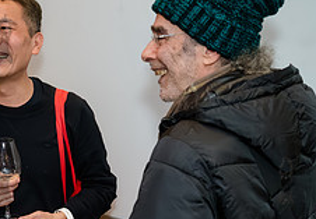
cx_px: 30
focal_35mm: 94
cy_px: 174
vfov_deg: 14.9
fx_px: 836
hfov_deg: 20.9
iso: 6400
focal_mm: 35
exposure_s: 1/200
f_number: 5
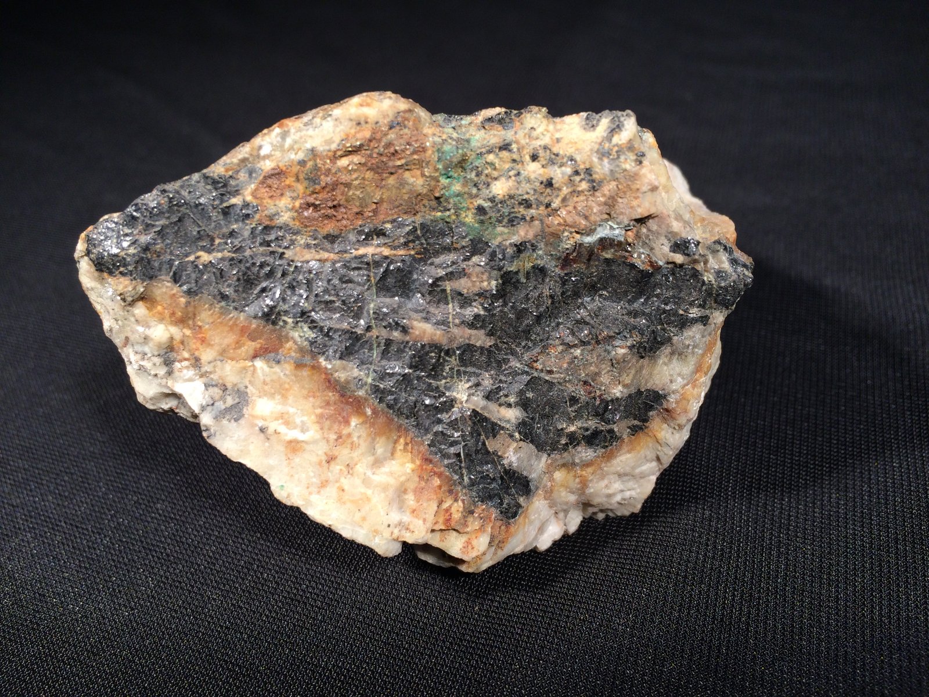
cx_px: 464
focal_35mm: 29
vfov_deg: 48.2
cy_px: 348
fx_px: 778
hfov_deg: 61.7
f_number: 2.2
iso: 64
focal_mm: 4.15
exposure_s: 1/120
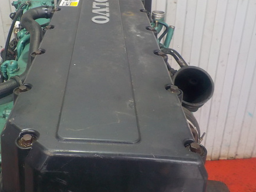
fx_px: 325
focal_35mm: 44
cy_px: 68
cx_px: 90
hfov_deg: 42.5
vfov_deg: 32.7
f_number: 3.3
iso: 220
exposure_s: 1/30
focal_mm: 4.1
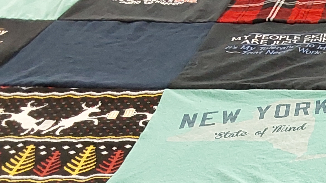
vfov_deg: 13.2
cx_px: 403
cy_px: 303
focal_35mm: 85
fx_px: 735
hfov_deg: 22.8
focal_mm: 2.91
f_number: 1.9
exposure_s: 1/60
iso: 250
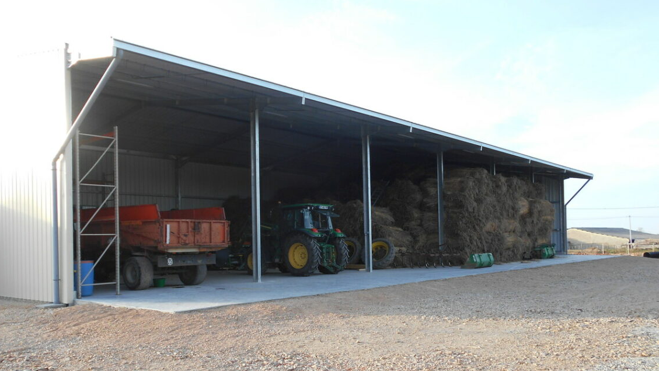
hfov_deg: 59.5
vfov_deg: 35.4
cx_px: 327
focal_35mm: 33
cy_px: 239
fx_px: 577
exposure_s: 1/160
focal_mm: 5.1
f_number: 3.4
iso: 80
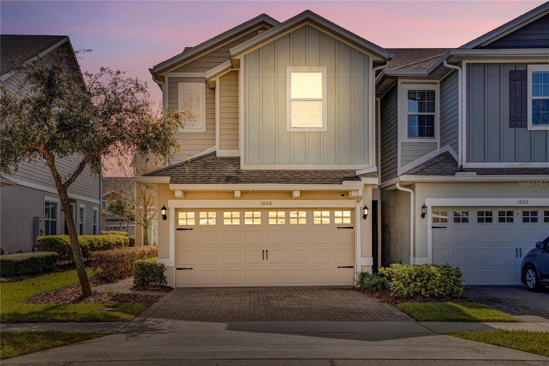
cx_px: 274
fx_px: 625
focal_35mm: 41
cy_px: 183
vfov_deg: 32.6
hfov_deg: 47.4
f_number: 8
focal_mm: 41
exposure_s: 1/160
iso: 80
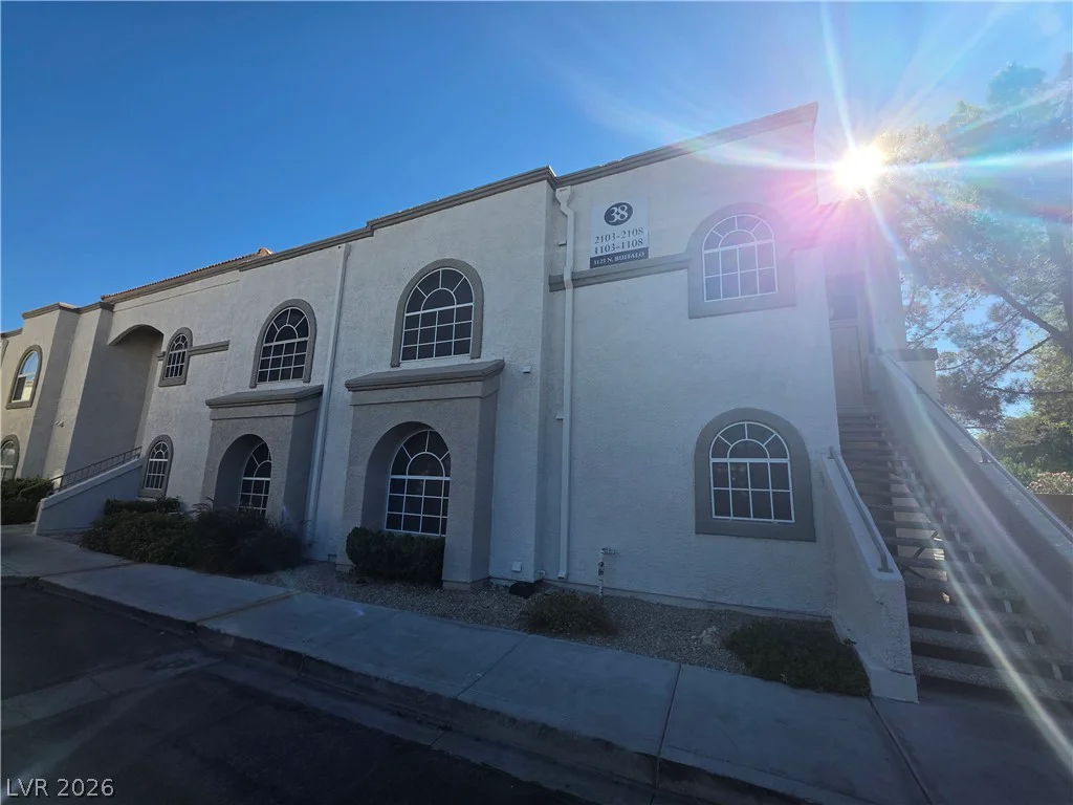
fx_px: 403
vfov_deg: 89.9
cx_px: 536
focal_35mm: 13
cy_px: 402
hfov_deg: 106.2
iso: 40
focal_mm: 2.2
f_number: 1.9
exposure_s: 1/1849
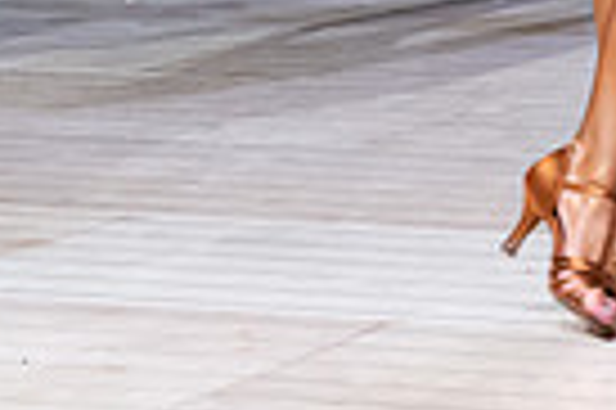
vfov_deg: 4.1
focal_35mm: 332
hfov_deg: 6.1
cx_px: 1128
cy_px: -521
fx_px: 5674
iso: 3200
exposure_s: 1/400
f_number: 3.3
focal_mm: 72
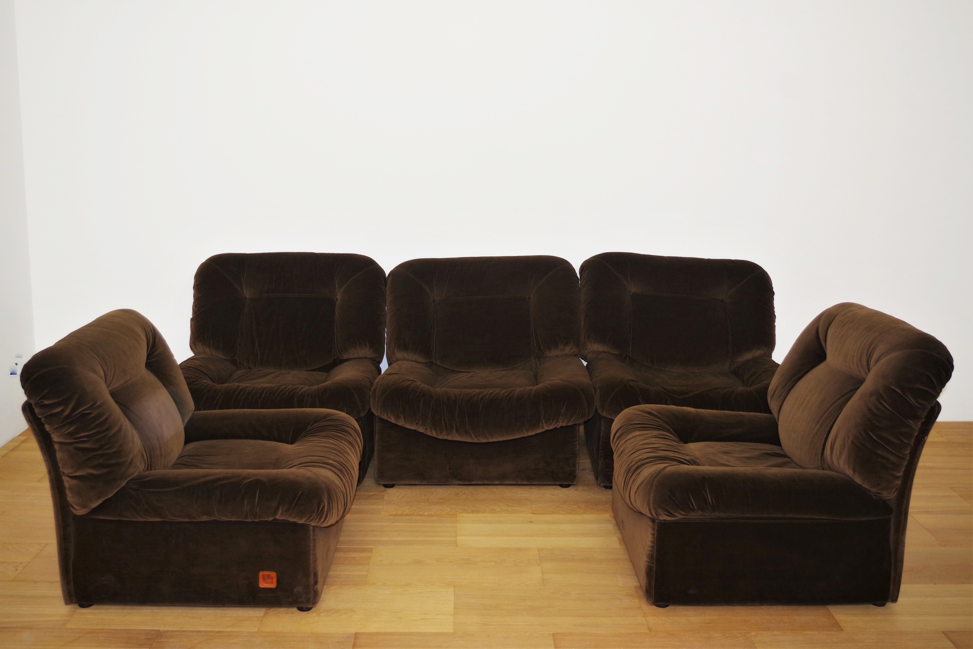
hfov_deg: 53.1
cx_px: 486
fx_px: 973
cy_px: 324
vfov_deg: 36.9
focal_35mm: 36
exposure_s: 1/60
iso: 800
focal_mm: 24.38
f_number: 4
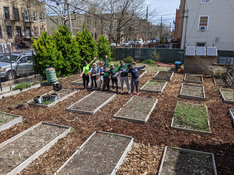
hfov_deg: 65.3
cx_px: 117
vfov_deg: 51.4
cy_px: 88
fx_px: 183
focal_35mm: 27
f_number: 1.8
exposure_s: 1/3906
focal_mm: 4.44
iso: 65
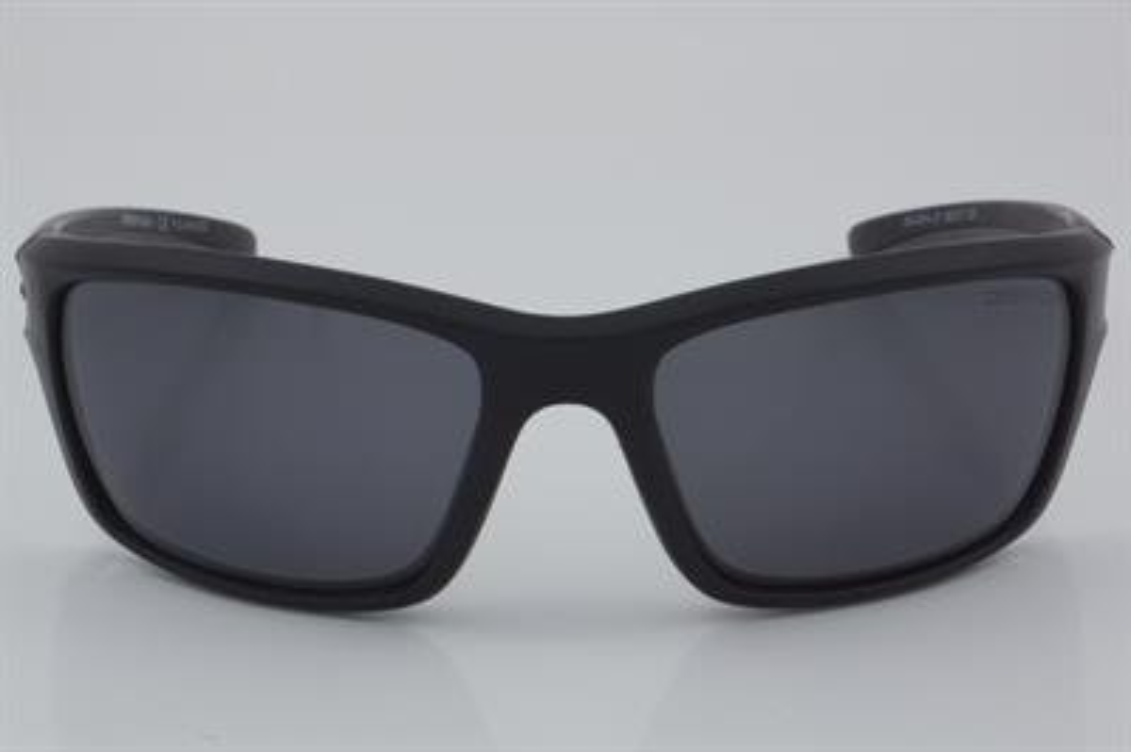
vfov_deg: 16.5
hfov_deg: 24.6
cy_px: 376
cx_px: 566
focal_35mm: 82
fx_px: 2590
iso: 100
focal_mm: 55
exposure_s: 1/4
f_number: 32
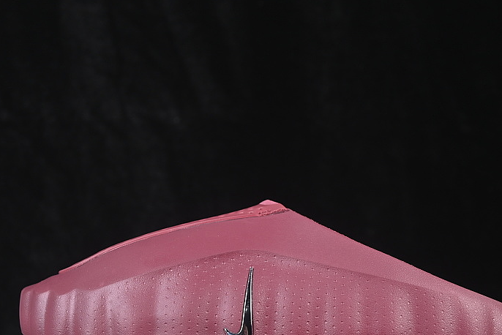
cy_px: 225
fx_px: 1646
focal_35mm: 118
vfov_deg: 11.6
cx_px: 273
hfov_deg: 17.3
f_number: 6.3
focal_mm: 50
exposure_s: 1/60
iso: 160
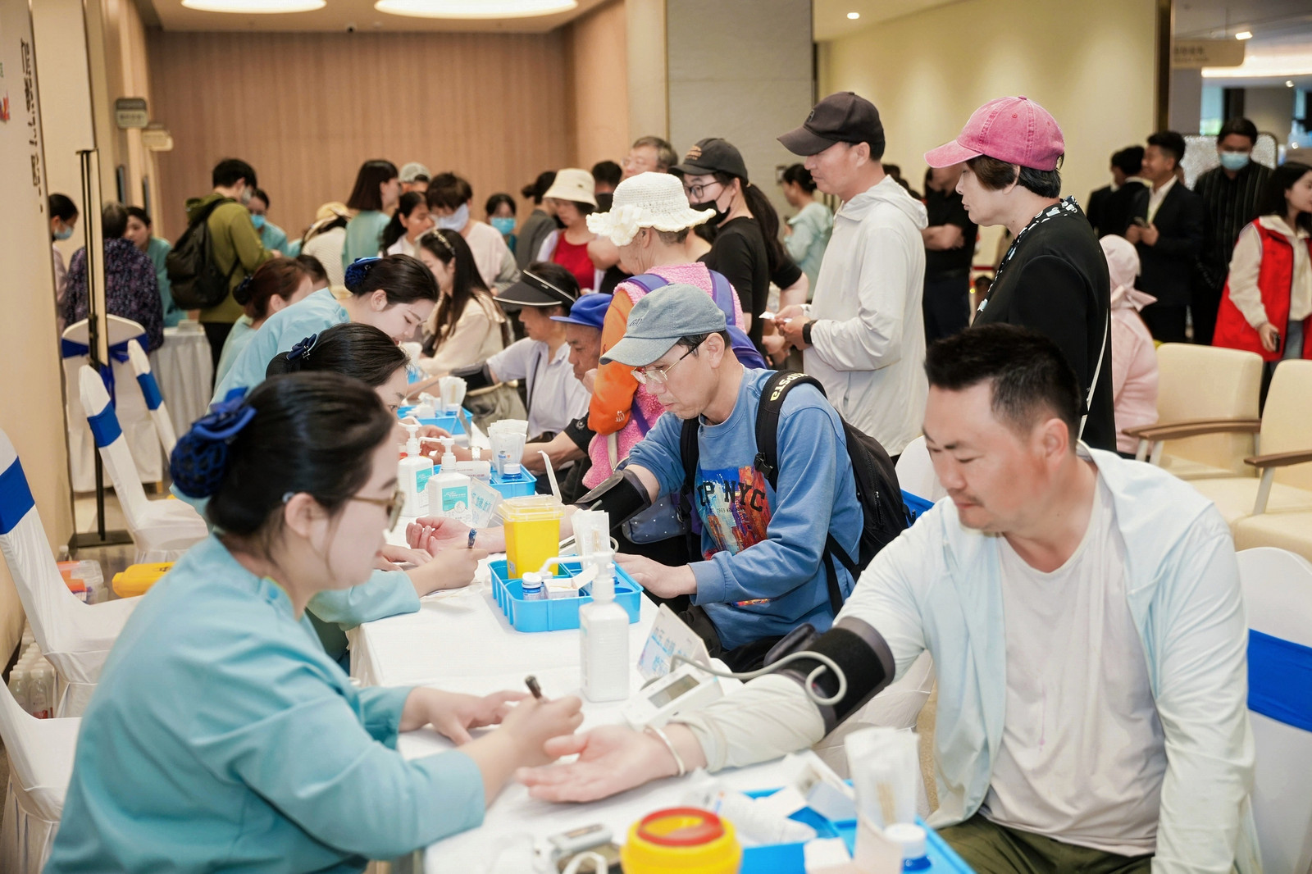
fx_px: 1530
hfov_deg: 46.4
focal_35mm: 42
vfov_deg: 31.9
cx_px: 656
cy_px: 437
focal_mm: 42
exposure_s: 1/100
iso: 640
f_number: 3.2
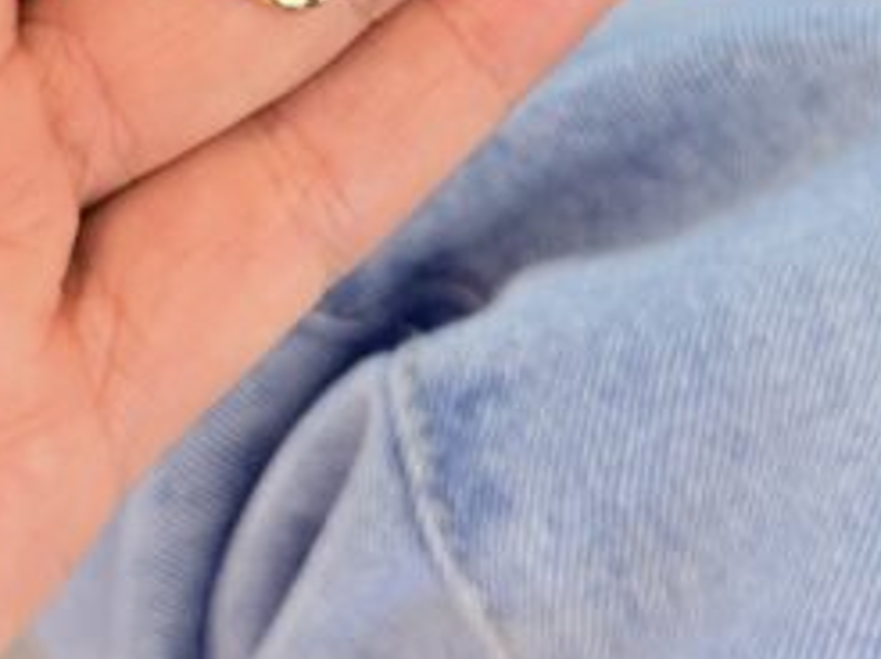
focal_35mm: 112
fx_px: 2848
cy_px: -227
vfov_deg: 12.7
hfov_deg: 17.5
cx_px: 265
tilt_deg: -54.2
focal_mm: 6.76
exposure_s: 1/40
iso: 250
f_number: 1.78
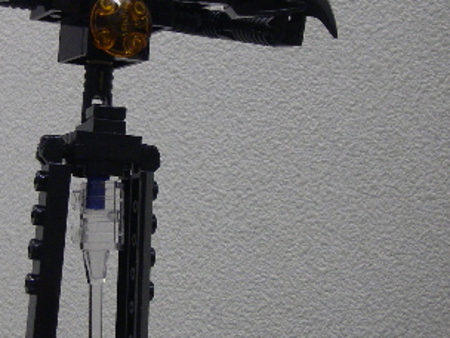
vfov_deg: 18.4
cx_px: 96
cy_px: 117
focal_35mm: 80
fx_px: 1040
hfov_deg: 24.1
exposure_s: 1/15
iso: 160
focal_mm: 6.3
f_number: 3.3
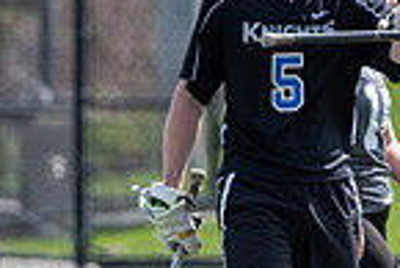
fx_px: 10388
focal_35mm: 934
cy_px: 160
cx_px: 352
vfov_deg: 1.5
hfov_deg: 2.2
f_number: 2.8
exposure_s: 1/2000
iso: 100
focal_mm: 200
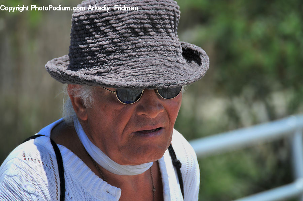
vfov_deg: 4.6
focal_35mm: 300
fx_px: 2522
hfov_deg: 6.9
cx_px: 152
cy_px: 100
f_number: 5.6
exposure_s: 1/2000
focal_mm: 200
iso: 200
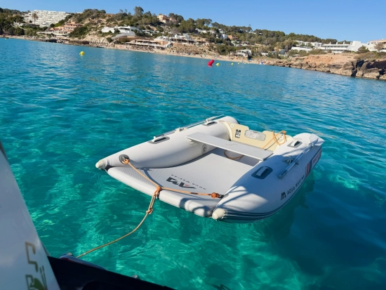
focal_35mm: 24
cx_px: 193
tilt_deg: -17.7
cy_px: 145
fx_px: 268
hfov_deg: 71.6
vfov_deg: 56.9
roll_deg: -5.2
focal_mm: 6.76
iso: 80
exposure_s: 1/5714
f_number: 1.78
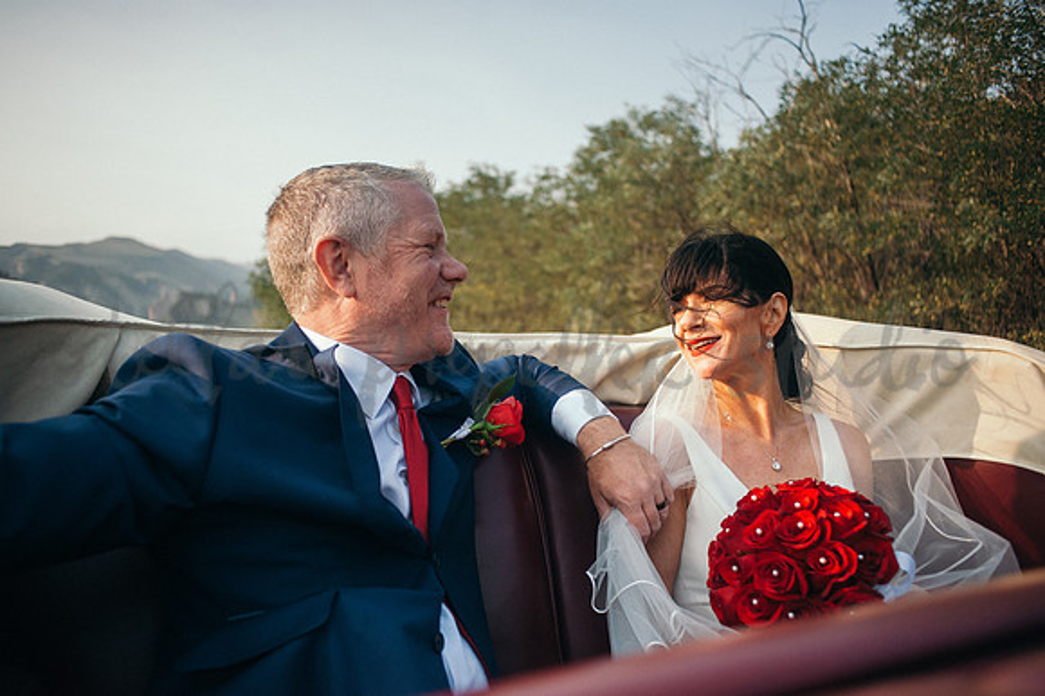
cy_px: 348
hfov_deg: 65.5
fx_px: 812
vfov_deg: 46.4
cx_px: 522
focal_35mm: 28
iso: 1000
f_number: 2.8
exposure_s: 1/8000
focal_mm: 28
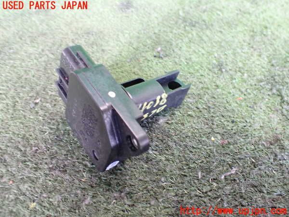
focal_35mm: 30
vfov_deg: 46.8
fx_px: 250
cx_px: 144
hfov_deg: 60.0
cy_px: 108
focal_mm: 5.4
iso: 800
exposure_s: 1/30
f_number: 2.3
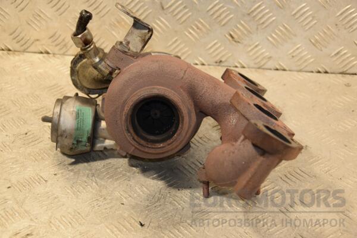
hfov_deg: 27.0
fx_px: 744
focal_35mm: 75
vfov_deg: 18.2
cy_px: 119
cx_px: 178
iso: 800
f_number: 5
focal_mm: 50
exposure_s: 1/125
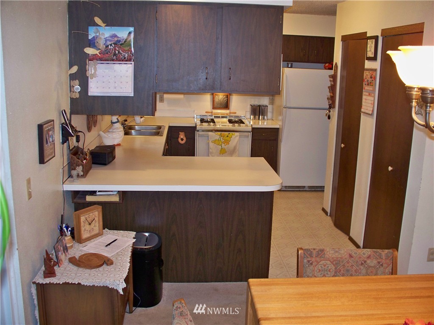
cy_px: 162
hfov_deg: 52.6
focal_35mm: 35
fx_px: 439
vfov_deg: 40.7
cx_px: 217
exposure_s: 1/30
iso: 200
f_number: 2.8
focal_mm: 7.54
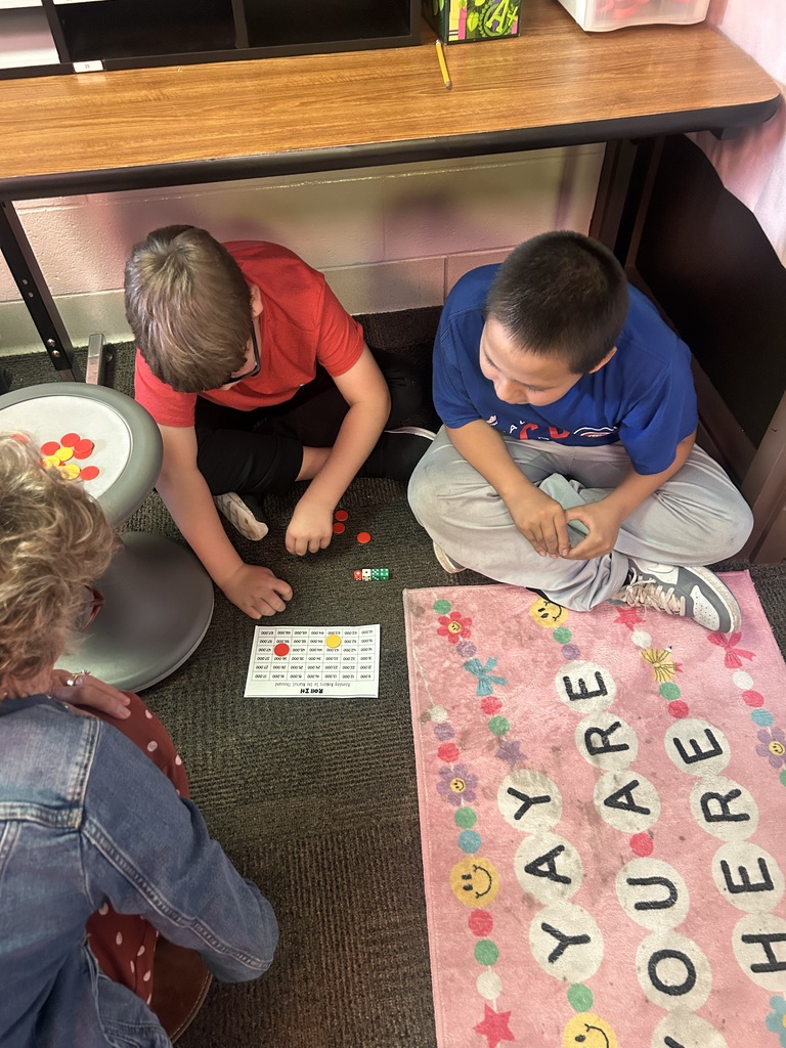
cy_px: 524
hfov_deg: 53.1
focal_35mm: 26
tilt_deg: -49.3
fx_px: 787
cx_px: 393
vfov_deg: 67.3
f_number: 1.5
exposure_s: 1/60
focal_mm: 5.7
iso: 500
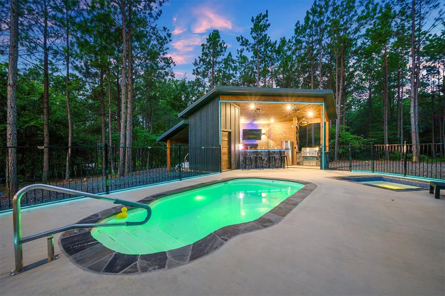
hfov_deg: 104.3
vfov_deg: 81.1
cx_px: 222
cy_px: 148
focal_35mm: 14
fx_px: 173
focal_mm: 14
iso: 400
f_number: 9
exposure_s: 1/2.5
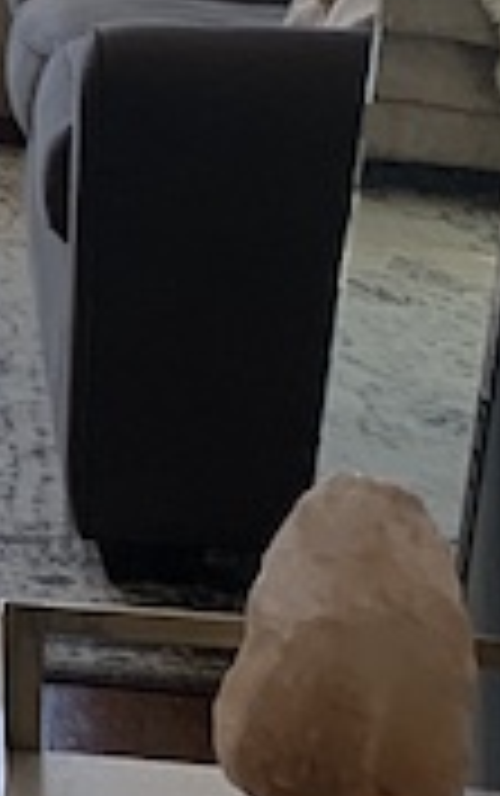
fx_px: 3610
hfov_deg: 7.0
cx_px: -1086
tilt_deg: -3.7
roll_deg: +0.0
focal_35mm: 166
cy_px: -344
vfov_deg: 12.1
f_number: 1.8
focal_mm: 4.25
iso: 32
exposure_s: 1/120
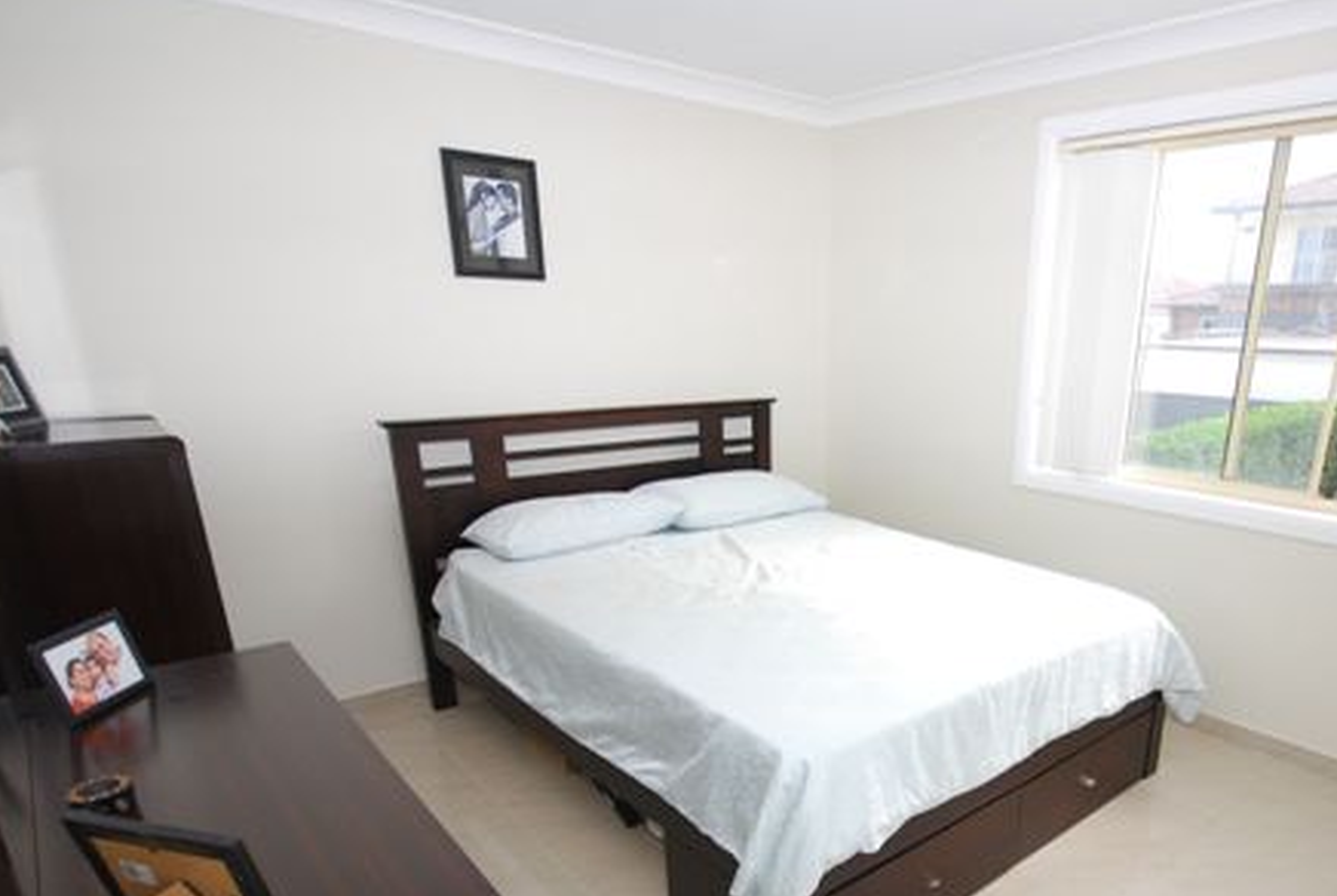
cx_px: 856
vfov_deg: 55.7
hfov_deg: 76.8
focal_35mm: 22
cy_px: 626
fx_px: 818
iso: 200
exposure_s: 1/80
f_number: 4.5
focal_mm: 10
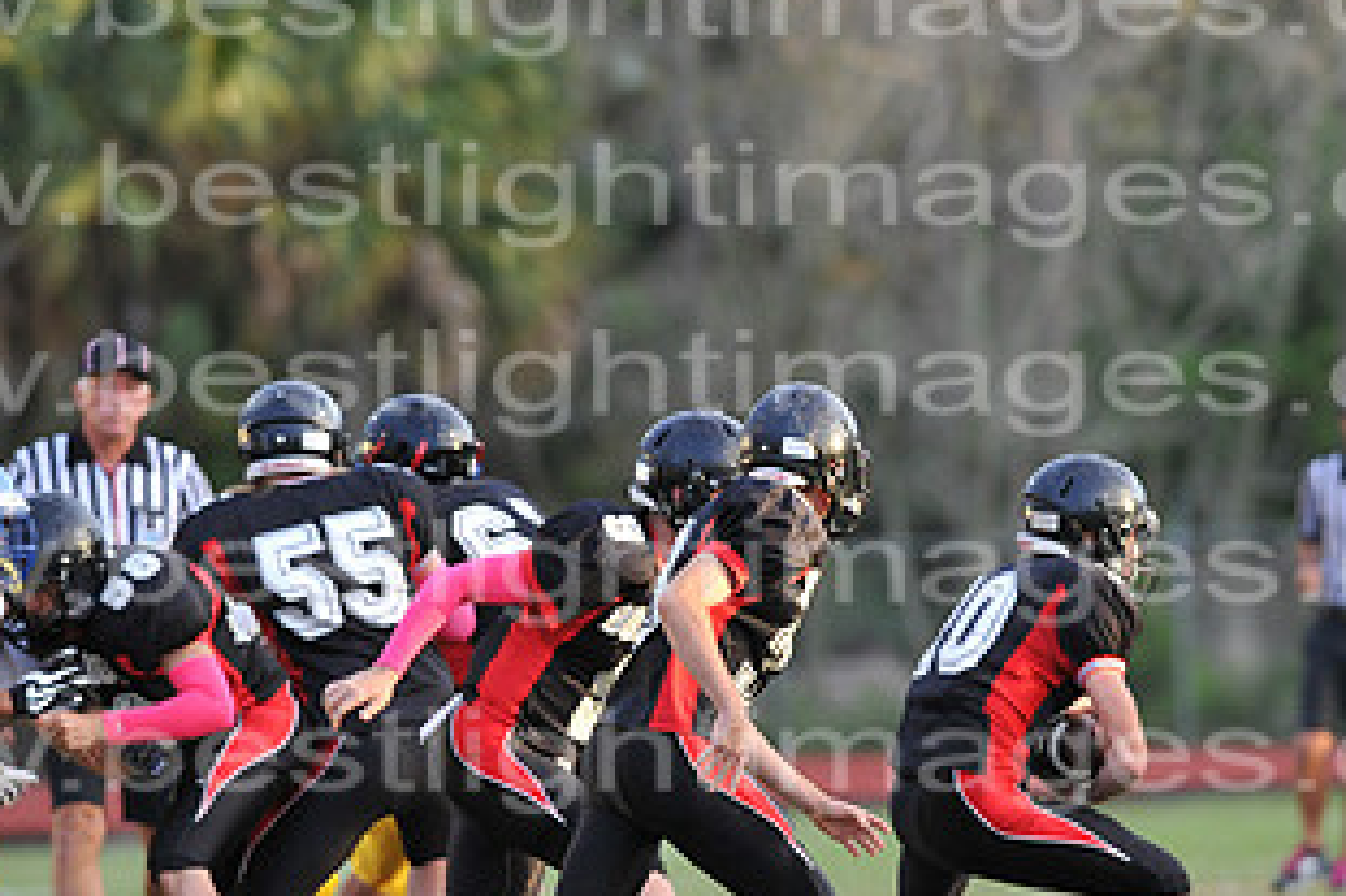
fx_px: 20926
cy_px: 667
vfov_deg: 2.5
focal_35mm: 560
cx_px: 675
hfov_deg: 3.7
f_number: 4
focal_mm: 300
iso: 1000
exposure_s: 1/800
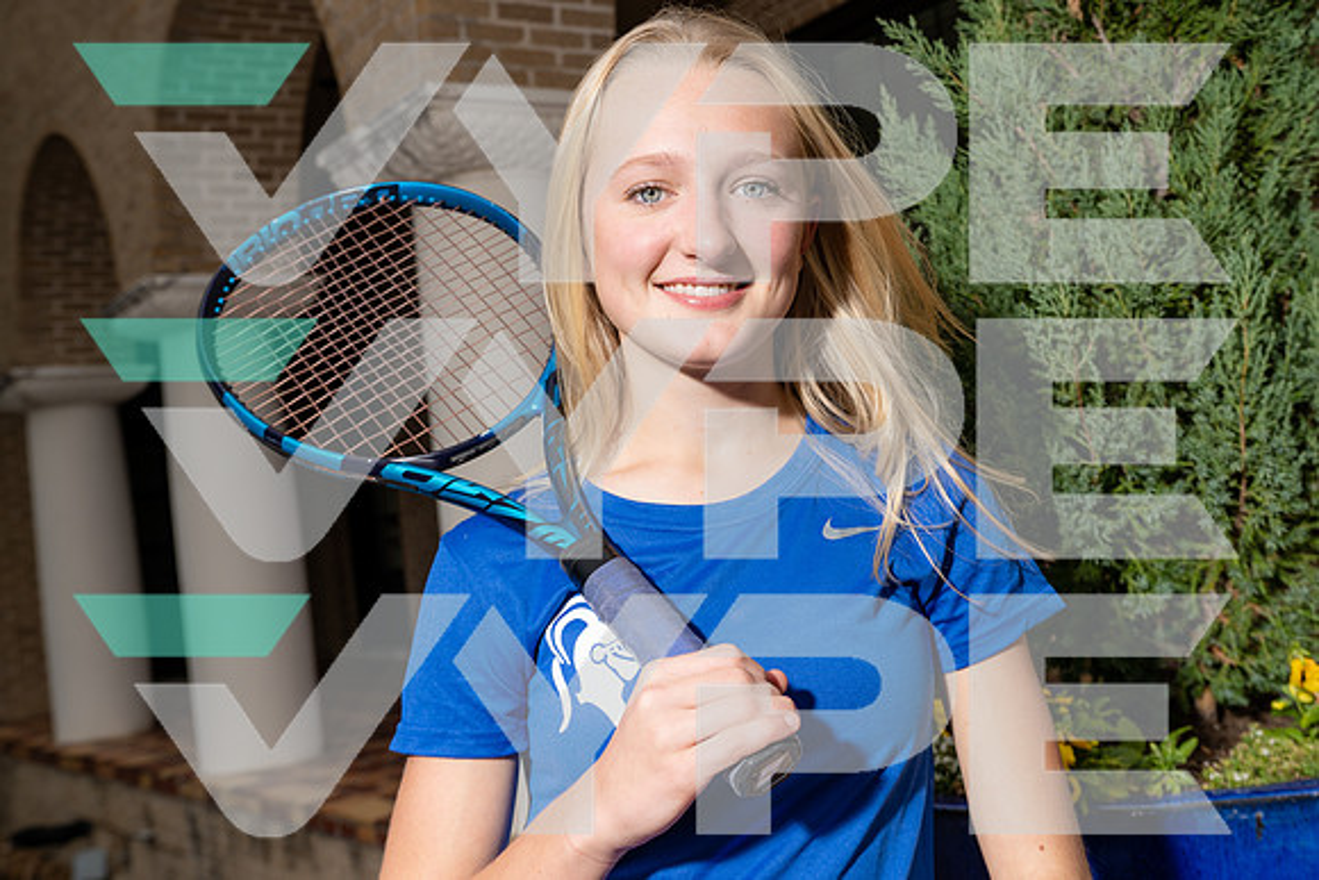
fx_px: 1502
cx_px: 660
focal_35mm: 41
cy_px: 440
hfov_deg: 47.4
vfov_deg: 32.6
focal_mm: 41
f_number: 7.1
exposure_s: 1/250
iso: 200
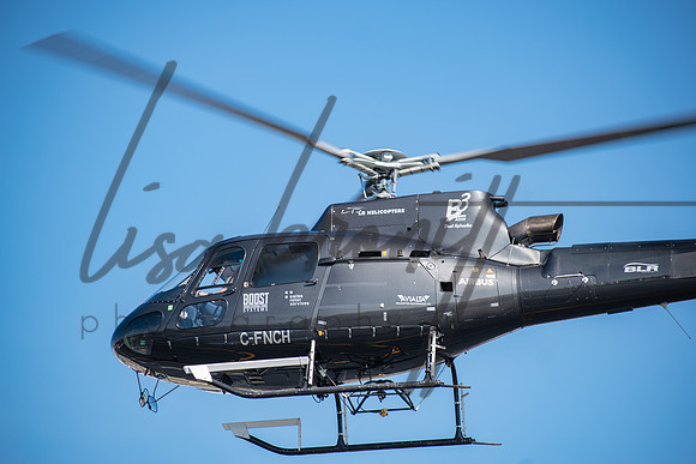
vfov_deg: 5.9
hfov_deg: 8.9
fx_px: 4496
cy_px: 232
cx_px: 348
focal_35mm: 232
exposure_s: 1/320
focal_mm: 155
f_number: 5
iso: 100
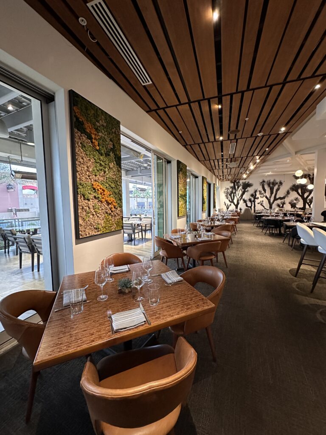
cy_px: 218
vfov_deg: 102.1
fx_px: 176
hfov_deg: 85.7
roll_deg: +0.2
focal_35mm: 14
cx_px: 163
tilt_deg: -4.9
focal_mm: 2.22
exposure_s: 1/60
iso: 640
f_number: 2.2
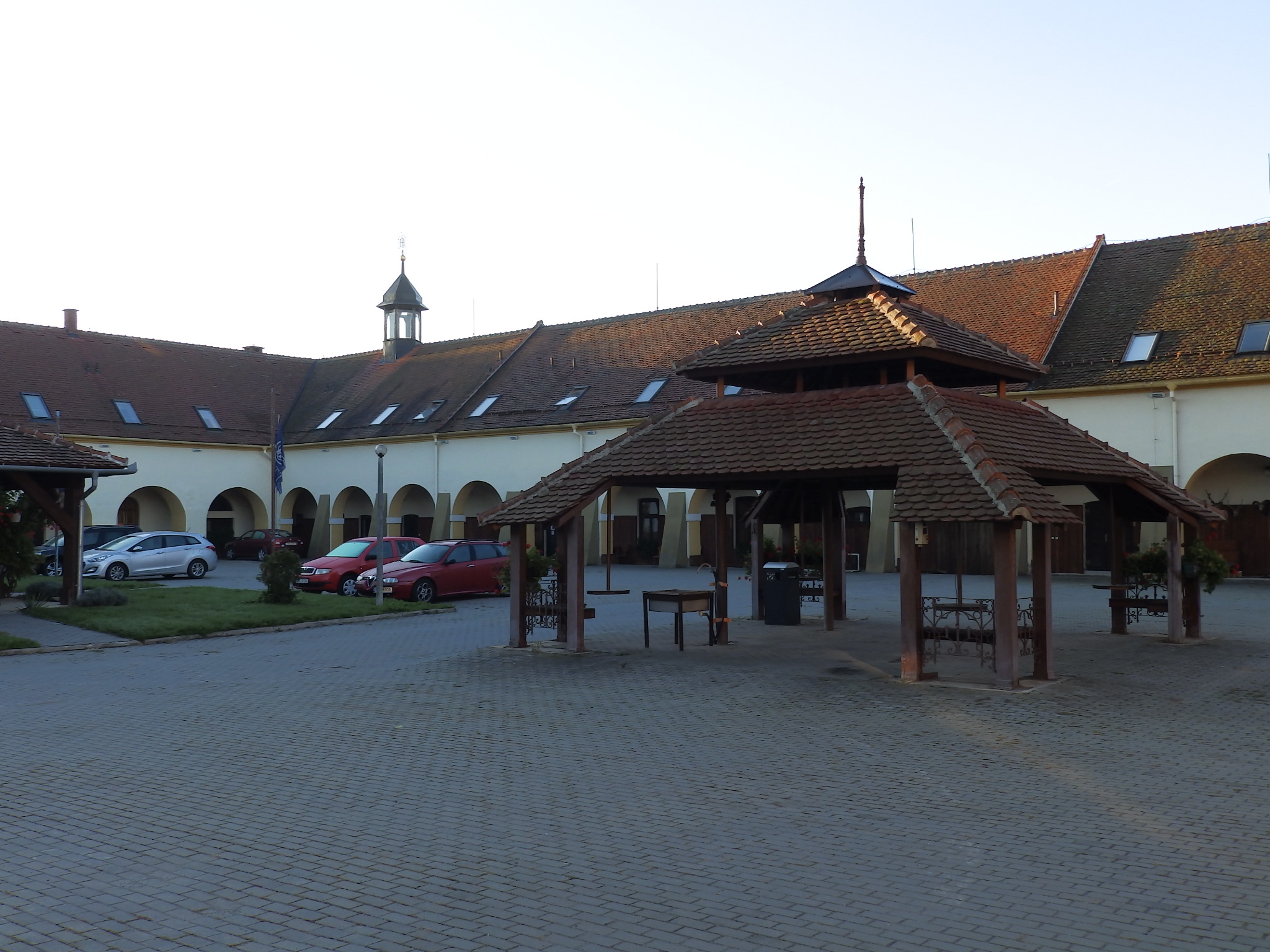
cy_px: 476
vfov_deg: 44.2
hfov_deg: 56.8
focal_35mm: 32
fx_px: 1174
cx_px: 635
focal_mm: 5.7
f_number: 4
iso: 80
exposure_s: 1/100
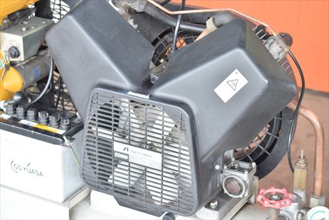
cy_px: 110
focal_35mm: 82
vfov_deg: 16.6
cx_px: 164
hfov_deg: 24.6
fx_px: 754
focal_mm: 55
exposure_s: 1/100
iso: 1250
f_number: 6.3
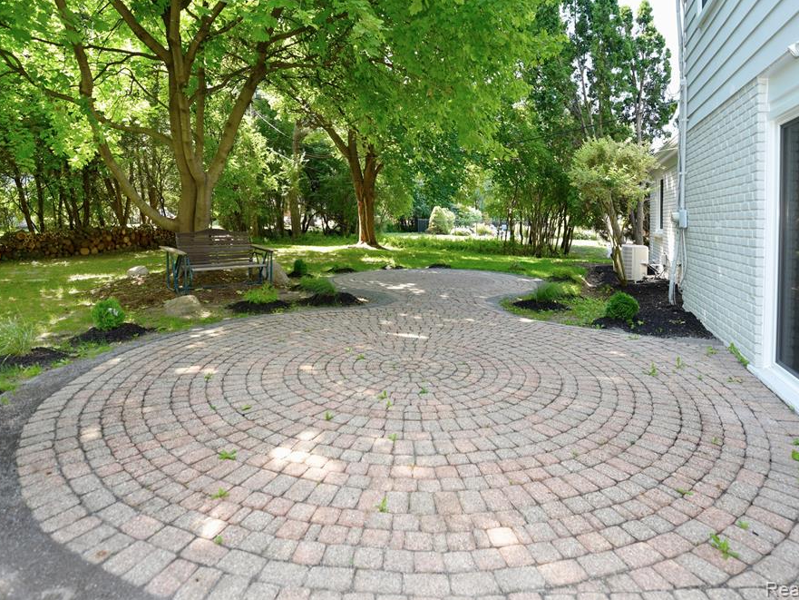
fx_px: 439
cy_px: 294
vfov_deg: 68.7
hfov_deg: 84.6
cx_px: 393
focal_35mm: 19
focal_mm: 17
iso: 125
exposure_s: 1/60
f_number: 4.5
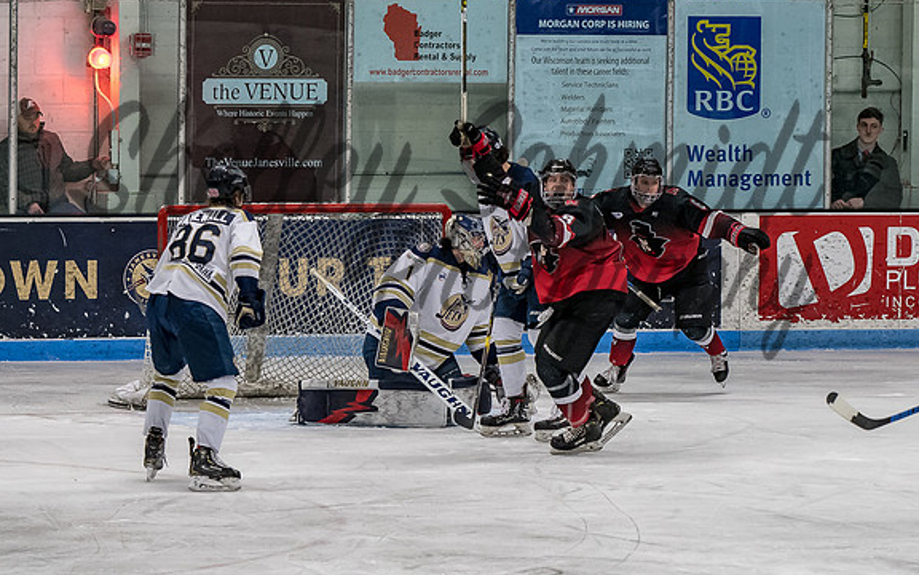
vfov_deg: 5.1
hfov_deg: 8.1
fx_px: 6487
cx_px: 463
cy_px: 299
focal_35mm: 259
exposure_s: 1/800
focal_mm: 120
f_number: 3.2
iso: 2000
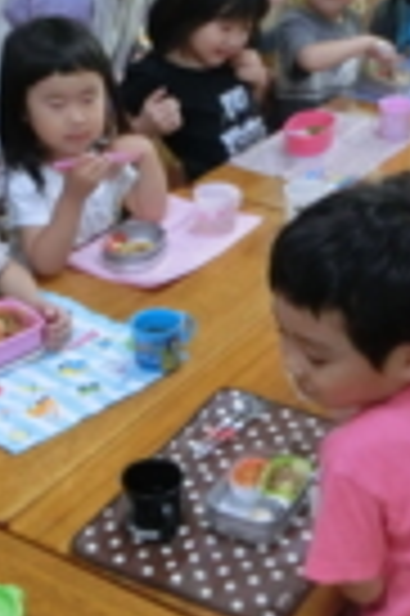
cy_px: 324
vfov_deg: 27.7
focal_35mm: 73
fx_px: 1250
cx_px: 216
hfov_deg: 18.6
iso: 640
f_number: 3
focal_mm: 4.24
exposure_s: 1/125
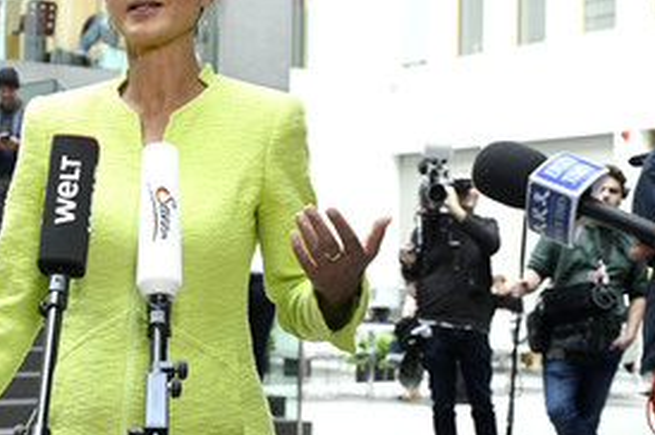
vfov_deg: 17.2
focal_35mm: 79
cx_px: 169
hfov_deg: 25.4
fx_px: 1436
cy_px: 241
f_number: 5
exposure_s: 1/500
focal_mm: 48
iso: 5000
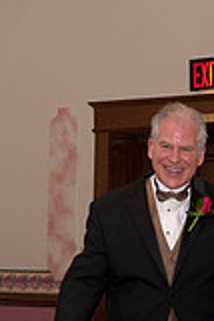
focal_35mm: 173
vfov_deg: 11.7
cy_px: 343
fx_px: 1546
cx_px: 273
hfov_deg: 7.8
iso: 1600
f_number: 5.6
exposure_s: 1/60
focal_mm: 62
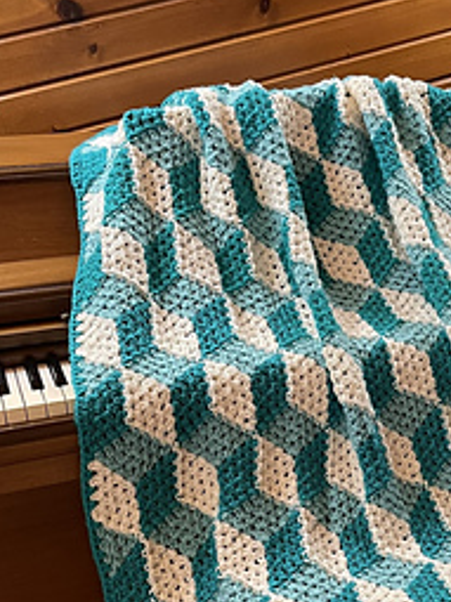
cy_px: 441
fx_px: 887
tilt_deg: -26.8
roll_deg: +0.5
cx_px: 344
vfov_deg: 36.7
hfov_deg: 28.1
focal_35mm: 51
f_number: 1.6
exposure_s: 1/40
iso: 400
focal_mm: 4.2
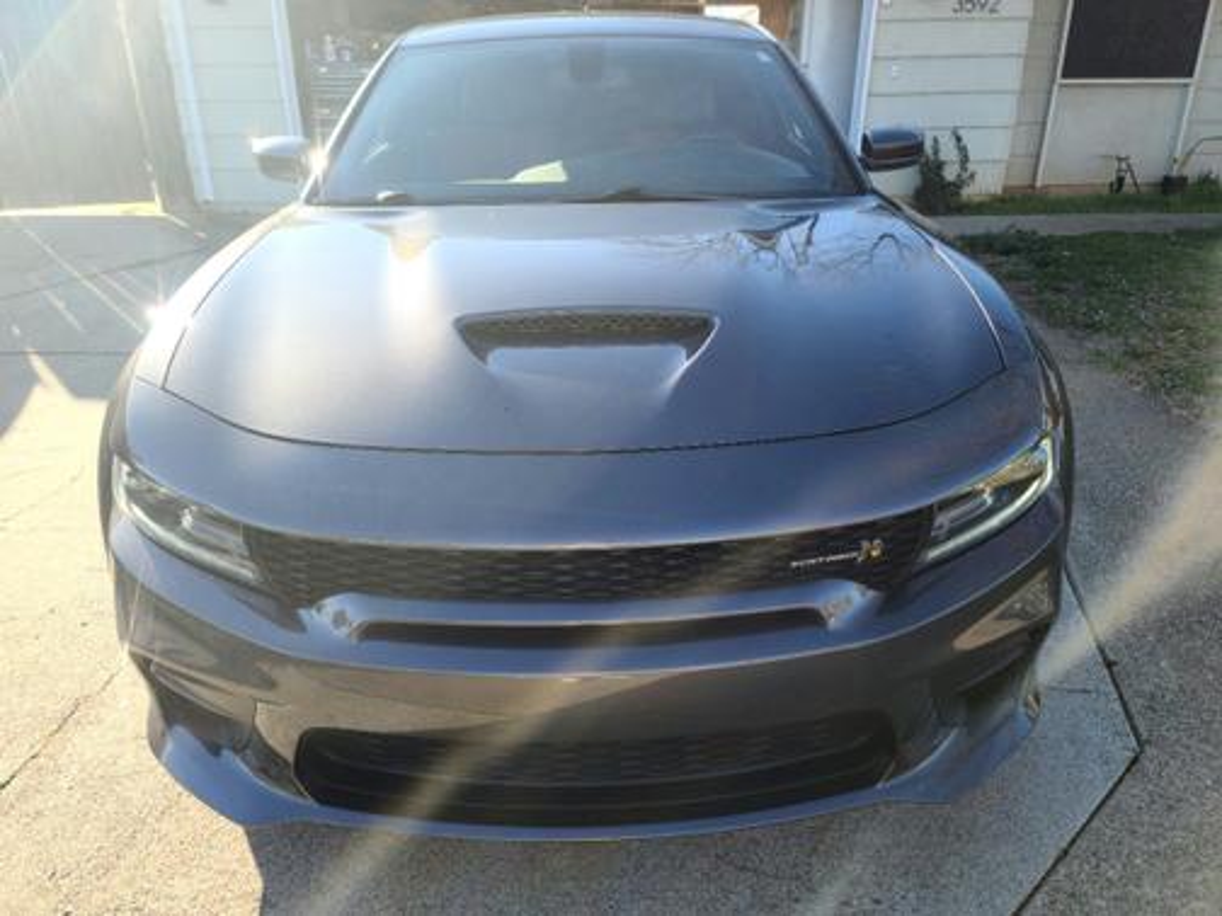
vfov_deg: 54.9
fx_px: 883
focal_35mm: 25
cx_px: 611
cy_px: 458
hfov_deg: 69.4
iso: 16
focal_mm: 7
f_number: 1.8
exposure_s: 1/204
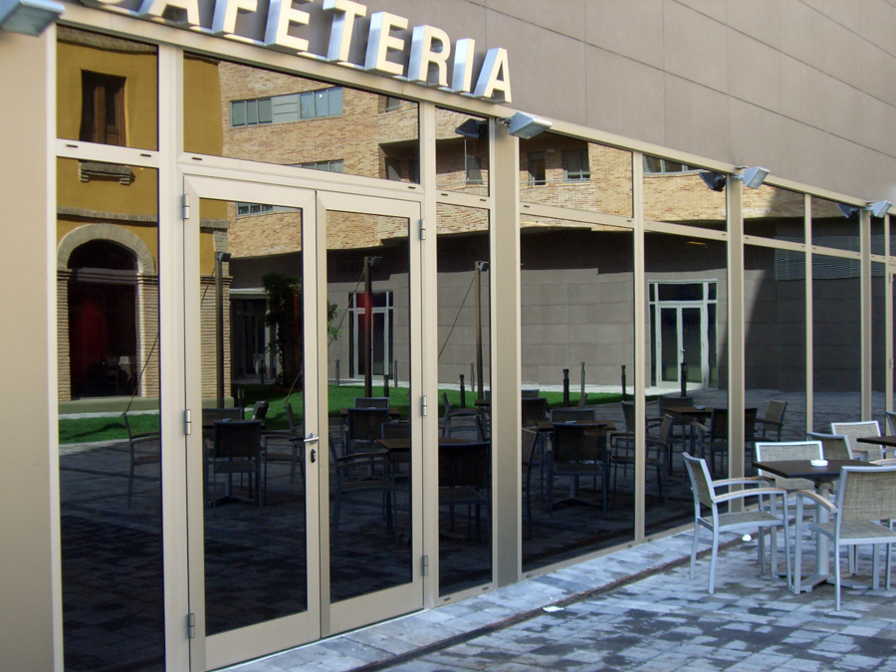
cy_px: 336
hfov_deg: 40.4
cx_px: 448
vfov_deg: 30.9
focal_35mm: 47
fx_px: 1217
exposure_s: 1/250
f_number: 3
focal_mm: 7.6
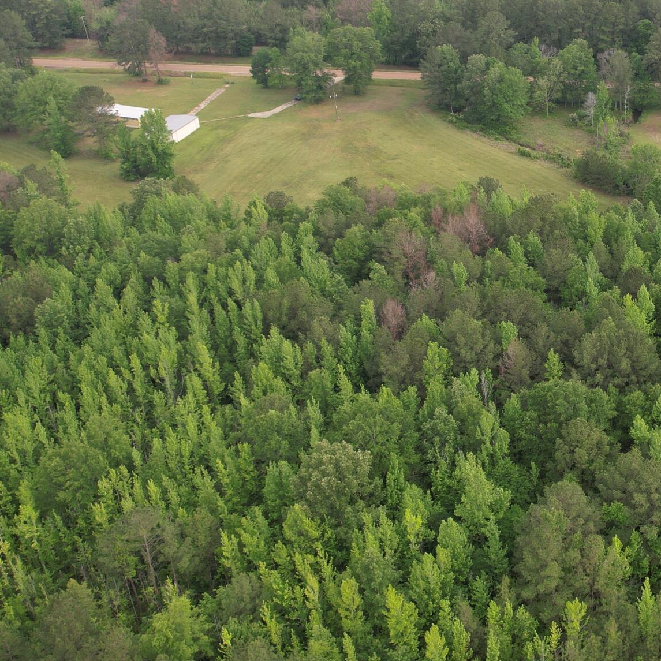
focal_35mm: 49
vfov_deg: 34.6
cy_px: 278
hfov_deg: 32.2
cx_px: 643
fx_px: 1059
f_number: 2.8
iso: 100
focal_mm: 8.38
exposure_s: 1/500
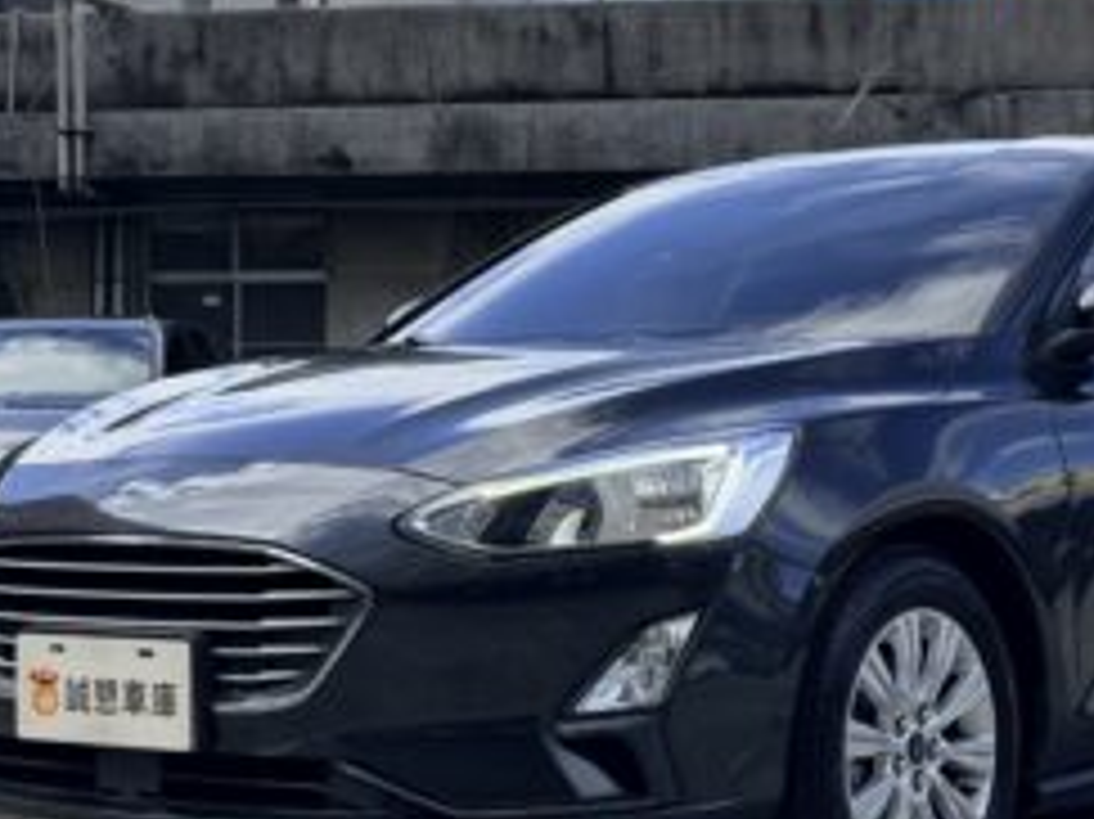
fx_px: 3001
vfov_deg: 15.5
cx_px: 743
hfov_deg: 20.6
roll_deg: +0.7
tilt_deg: +2.4
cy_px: 266
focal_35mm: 95
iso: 100
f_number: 1.78
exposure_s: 1/2208
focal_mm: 6.76
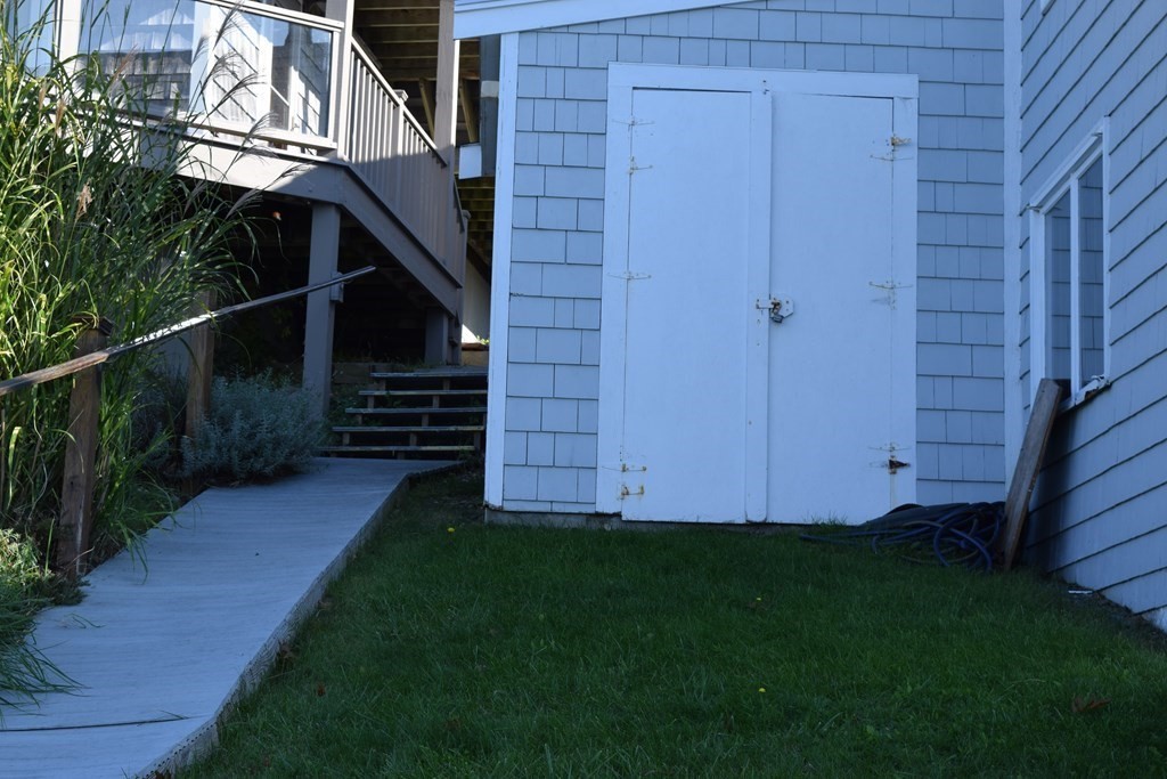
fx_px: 2334
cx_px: 584
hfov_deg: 28.1
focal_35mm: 72
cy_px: 390
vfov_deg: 18.9
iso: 220
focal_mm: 48
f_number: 8
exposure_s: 1/250
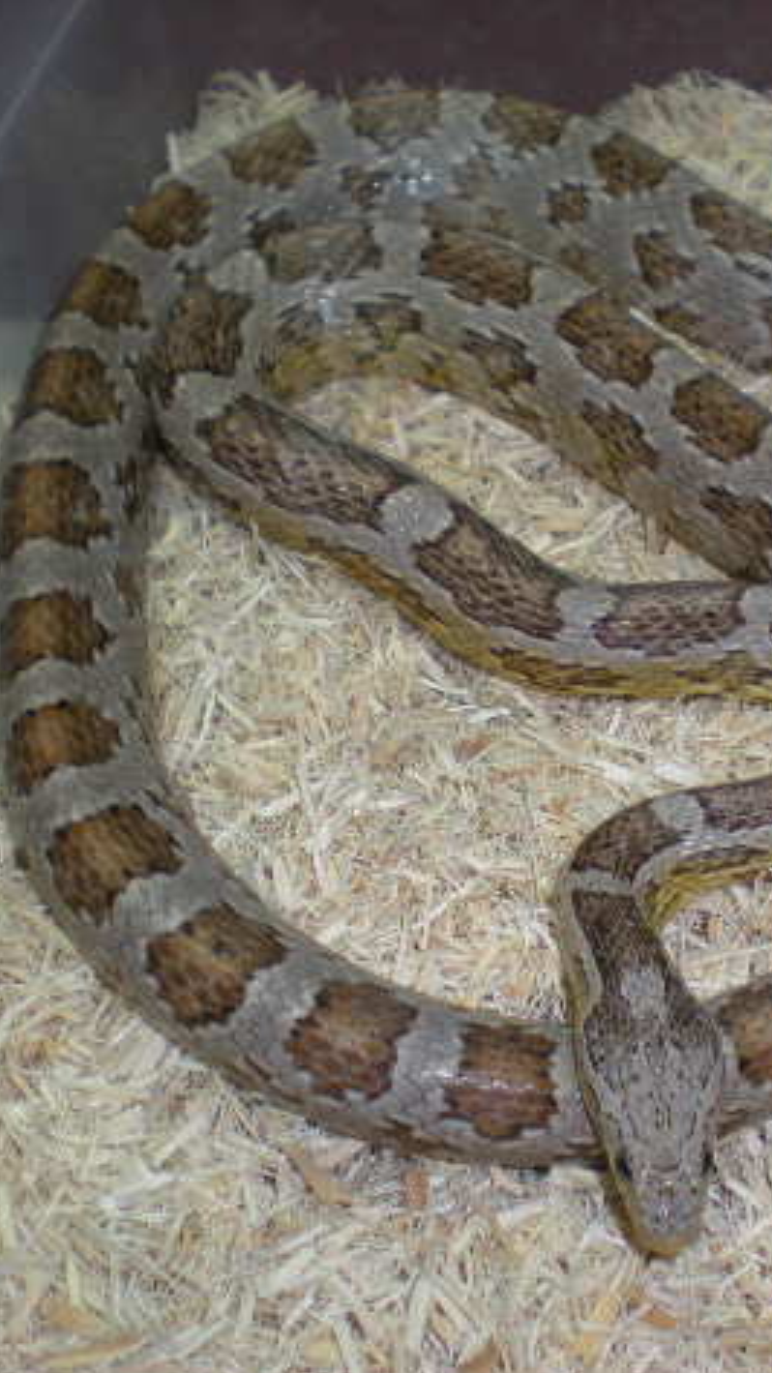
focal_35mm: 56
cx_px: 630
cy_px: 694
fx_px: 2038
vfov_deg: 37.2
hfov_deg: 21.2
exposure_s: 1/44.4
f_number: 3.1
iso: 64
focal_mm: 6.3
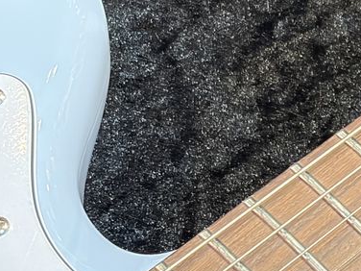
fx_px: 1846
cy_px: 46
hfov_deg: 10.7
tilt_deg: -53.2
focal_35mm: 177
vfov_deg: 8.4
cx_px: 579
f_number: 1.6
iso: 200
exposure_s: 1/40
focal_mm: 5.96
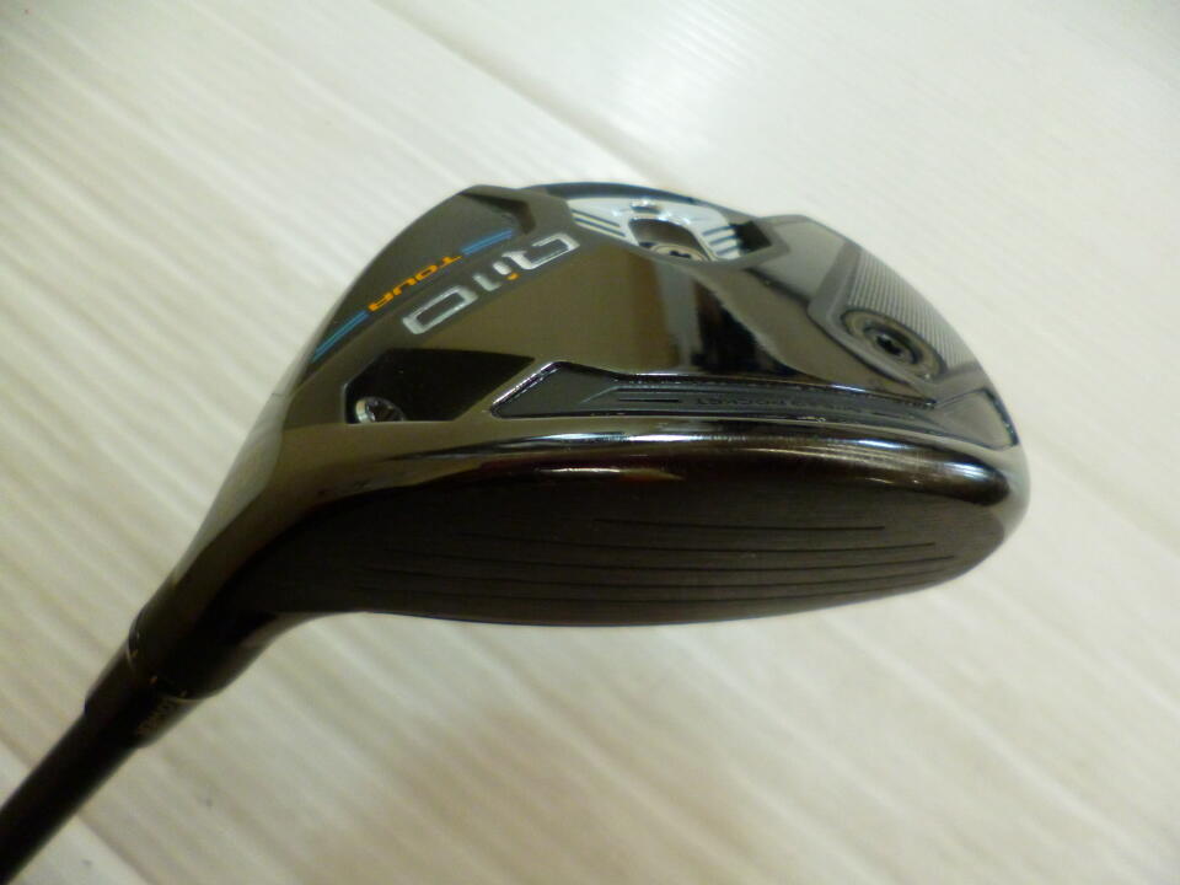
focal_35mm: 24
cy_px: 442
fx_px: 818
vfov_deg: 56.8
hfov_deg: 71.6
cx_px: 590
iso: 500
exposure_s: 1/250
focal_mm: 4.3
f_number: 2.5
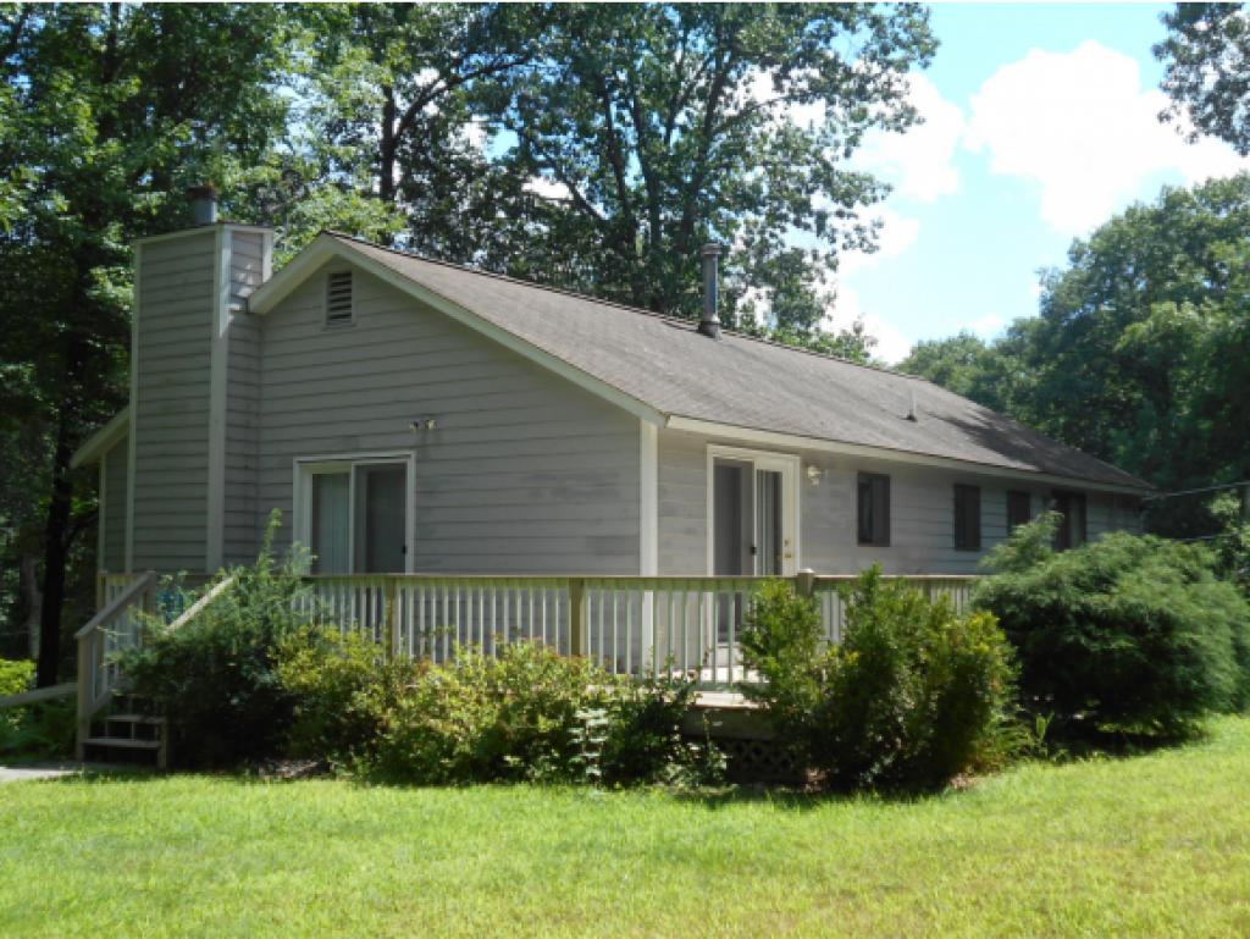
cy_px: 470
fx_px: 1553
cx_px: 625
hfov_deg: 43.8
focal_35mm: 43
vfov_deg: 33.6
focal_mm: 7.7
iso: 80
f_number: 4.2
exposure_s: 1/320
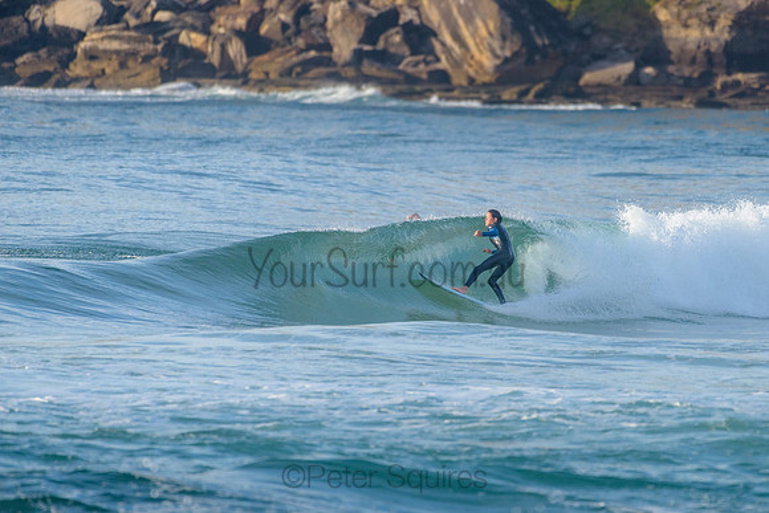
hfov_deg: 3.4
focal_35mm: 613
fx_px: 13100
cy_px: 234
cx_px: 468
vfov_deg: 2.2
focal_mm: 500
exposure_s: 1/2000
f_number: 5.6
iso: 560
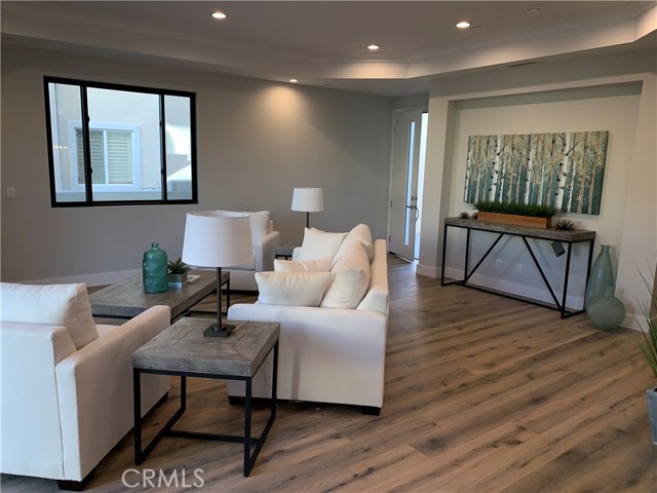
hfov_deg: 67.3
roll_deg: -1.8
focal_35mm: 26
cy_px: 246
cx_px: 328
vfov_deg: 53.1
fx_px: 493
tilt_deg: -9.1
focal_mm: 4.25
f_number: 1.8
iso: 25
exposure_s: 1/120
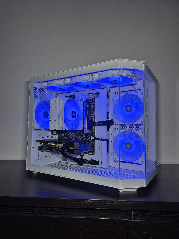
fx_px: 159
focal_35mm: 23
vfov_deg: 73.9
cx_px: 90
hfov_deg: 58.9
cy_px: 120
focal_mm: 5.4
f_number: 1.8
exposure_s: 1/54
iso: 80
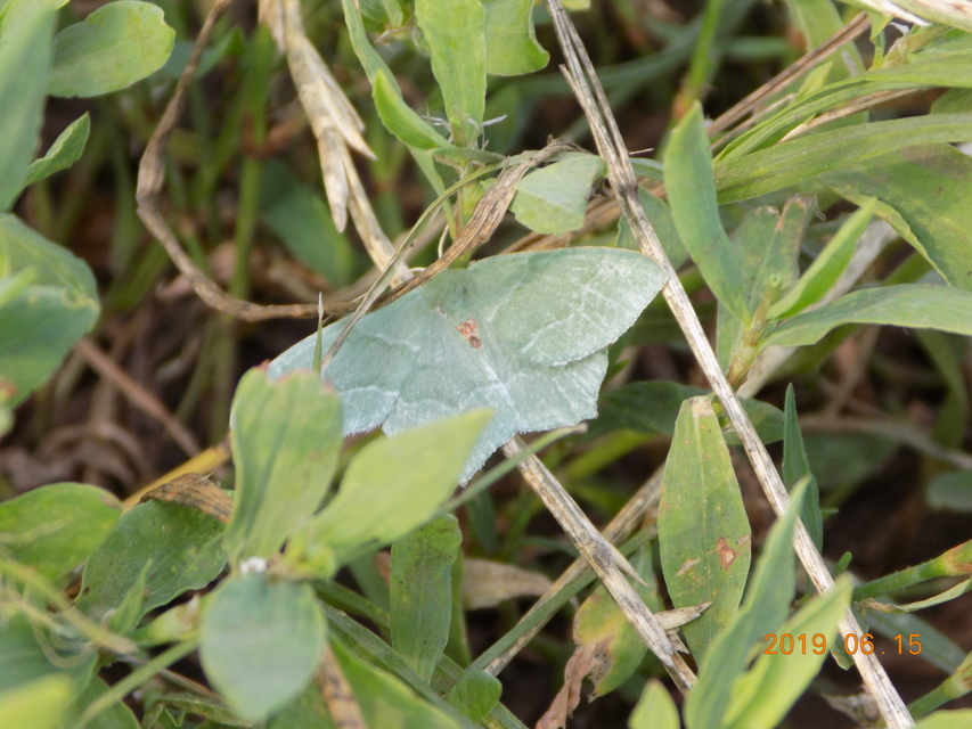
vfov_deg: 12.6
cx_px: 486
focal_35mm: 118
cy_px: 364
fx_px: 3314
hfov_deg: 16.7
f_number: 4.8
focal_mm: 20.9
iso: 80
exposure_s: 1/30
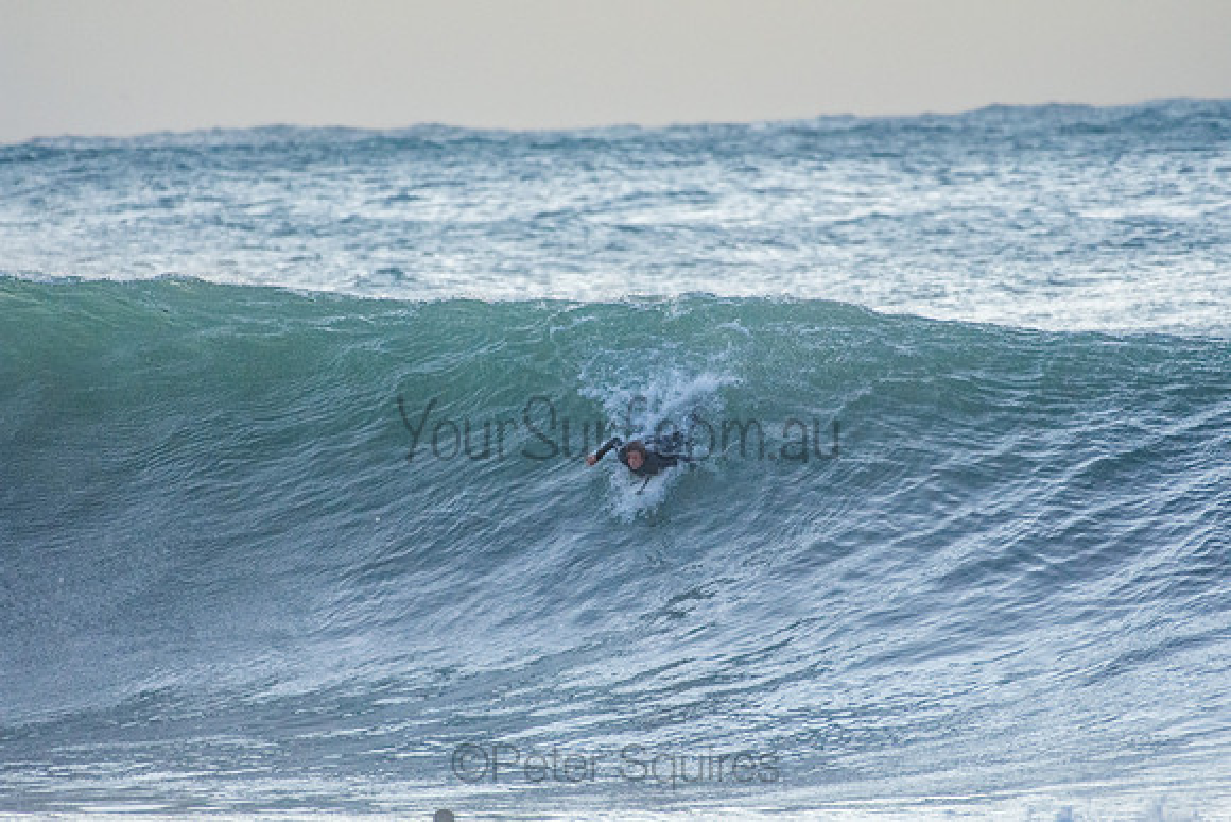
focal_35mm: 750
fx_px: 25651
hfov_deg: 2.7
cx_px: 616
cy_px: 411
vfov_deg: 1.8
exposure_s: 1/800
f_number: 5.6
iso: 2200
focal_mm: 500
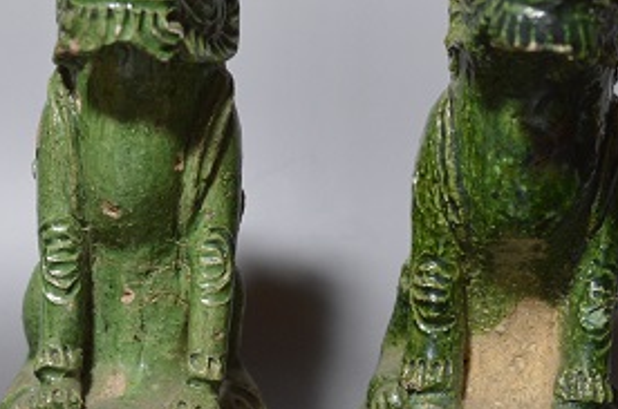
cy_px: 226
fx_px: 2245
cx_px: 363
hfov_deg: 15.7
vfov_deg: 10.4
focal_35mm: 131
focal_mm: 40
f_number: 2.8
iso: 1250
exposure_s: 1/60
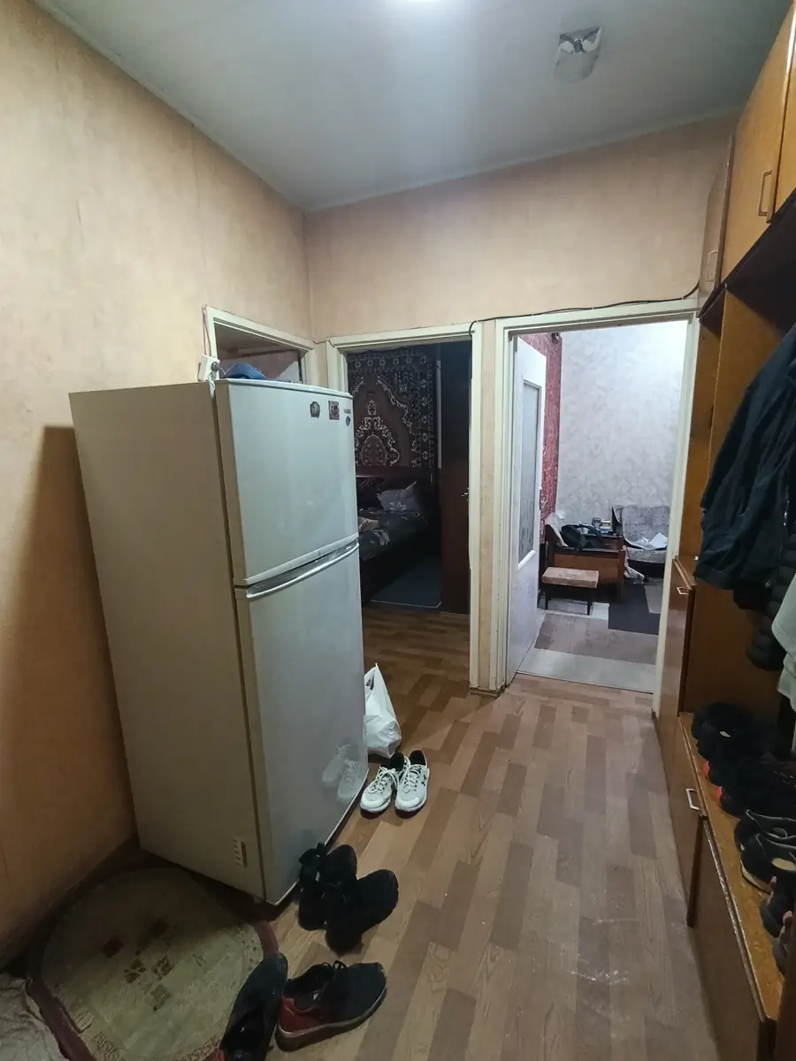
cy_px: 530
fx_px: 460
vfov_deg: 98.2
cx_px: 398
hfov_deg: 81.7
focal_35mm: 15
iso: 608
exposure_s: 1/33.3
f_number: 2.2
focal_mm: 1.65
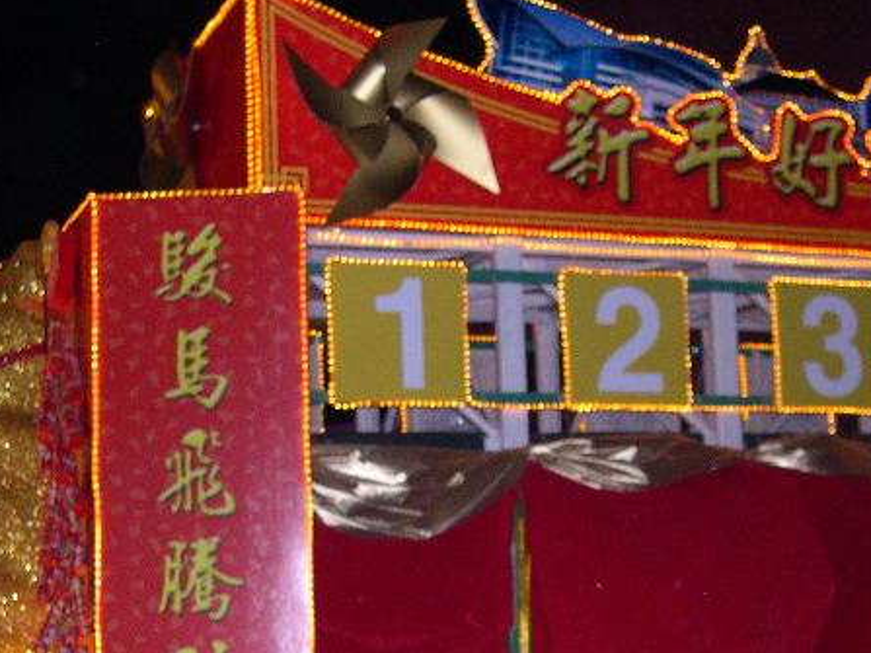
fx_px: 1711
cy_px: 460
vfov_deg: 21.5
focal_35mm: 68
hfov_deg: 28.6
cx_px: 454
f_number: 2.8
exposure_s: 1/60
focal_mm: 8
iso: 337
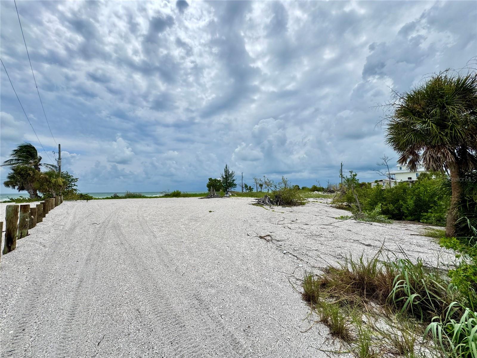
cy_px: 179
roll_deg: +0.8
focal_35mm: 14
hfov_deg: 102.1
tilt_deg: +2.9
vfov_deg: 85.7
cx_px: 238
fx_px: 193
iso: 50
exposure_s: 1/2985
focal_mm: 2.22
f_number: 2.2
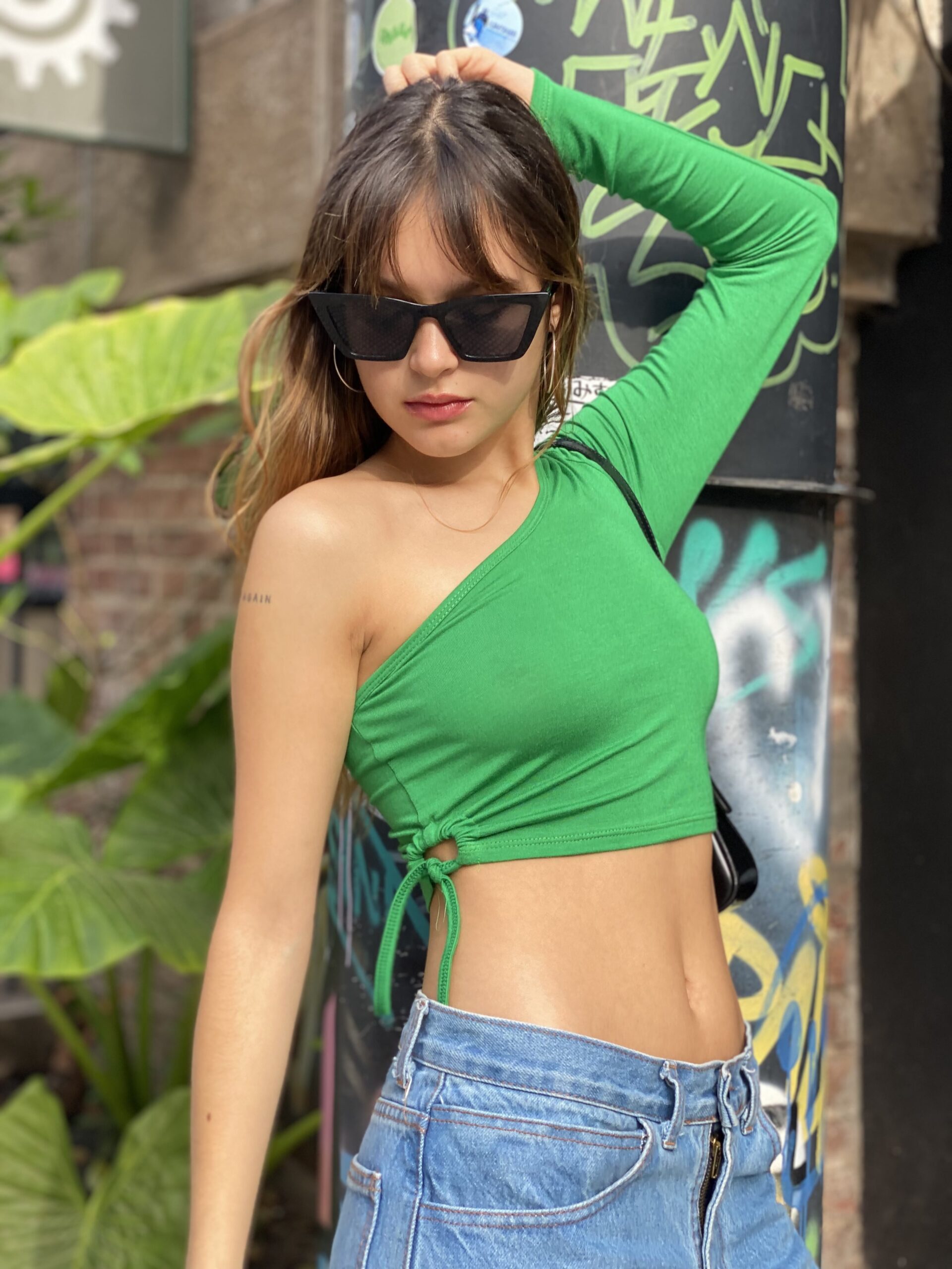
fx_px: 1907
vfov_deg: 36.8
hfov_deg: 28.0
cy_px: 634
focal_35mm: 52
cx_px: 476
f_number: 2
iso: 25
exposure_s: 1/122
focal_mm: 6
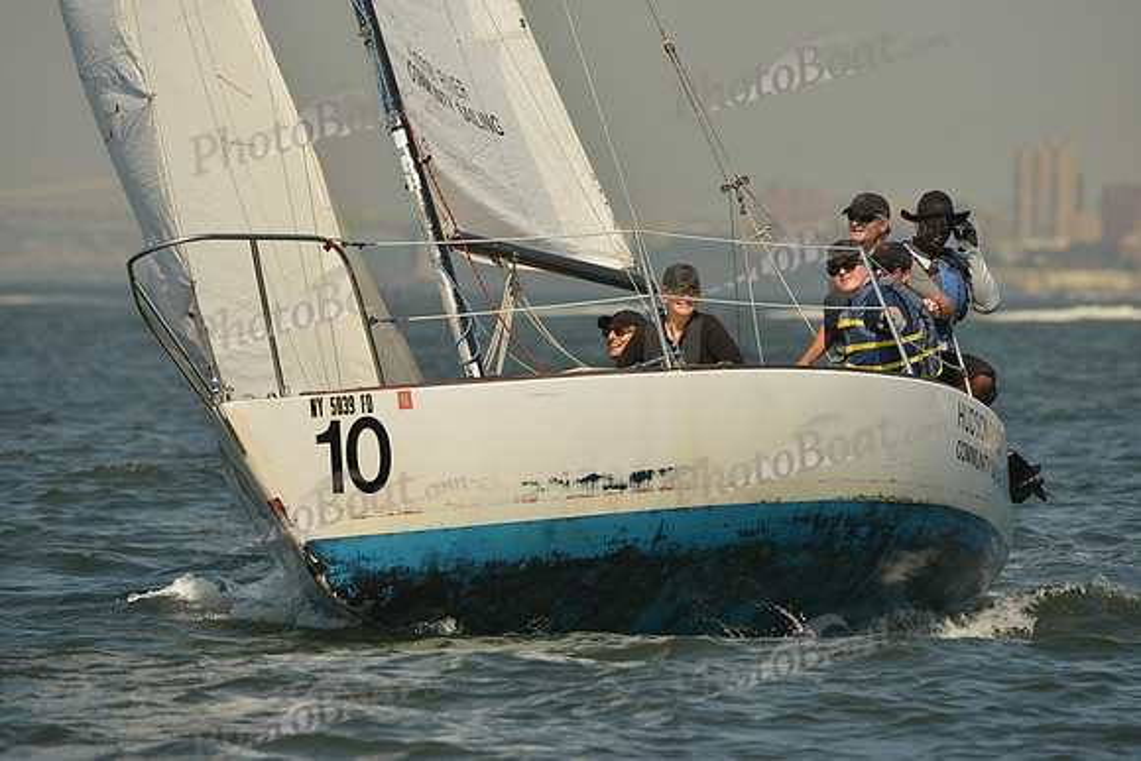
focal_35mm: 400
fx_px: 12680
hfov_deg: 5.2
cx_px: 570
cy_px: 380
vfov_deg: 3.4
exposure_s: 1/1250
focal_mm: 400
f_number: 8
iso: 320
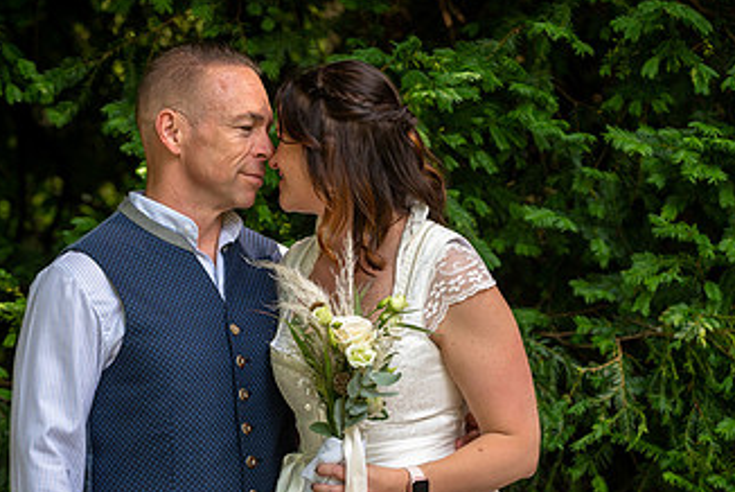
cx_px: 458
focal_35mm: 206
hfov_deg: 10.0
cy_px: 348
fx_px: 4209
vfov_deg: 6.7
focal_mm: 116
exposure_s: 1/250
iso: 200
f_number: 4.5
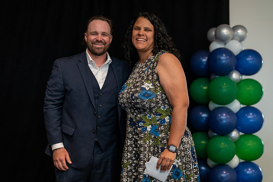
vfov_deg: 26.9
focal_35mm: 50
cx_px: 136
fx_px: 381
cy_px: 91
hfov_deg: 39.4
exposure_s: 1/320
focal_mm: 50
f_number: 1.2
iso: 320
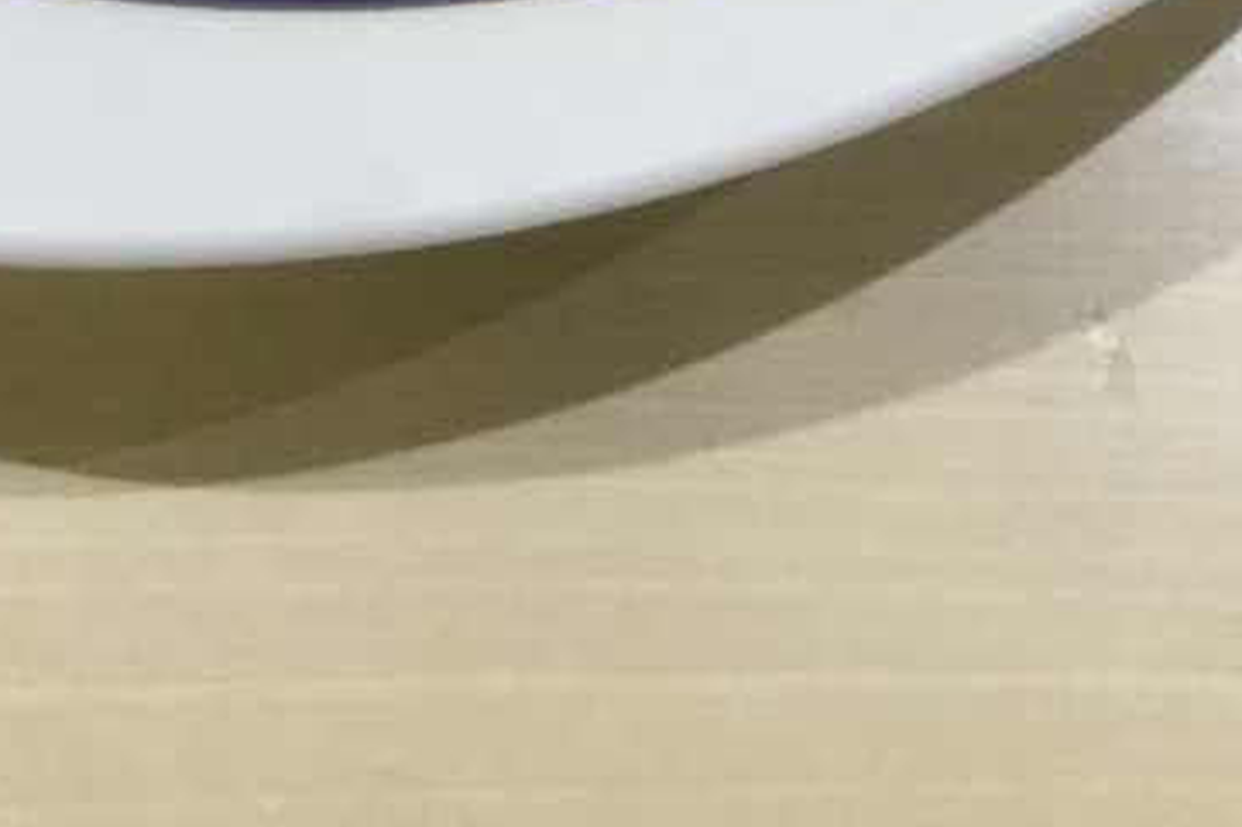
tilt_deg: -64.3
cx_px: 511
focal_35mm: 107
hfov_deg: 19.1
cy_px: -954
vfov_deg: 11.3
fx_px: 3690
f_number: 2.4
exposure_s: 1/33
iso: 100
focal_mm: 3.3
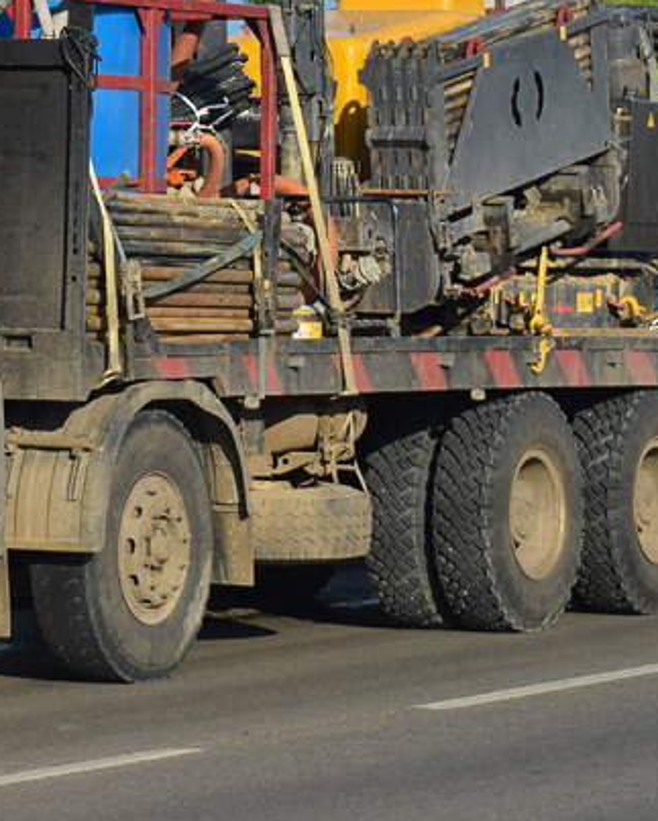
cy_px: 75
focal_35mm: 201
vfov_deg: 9.6
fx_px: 4887
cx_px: -126
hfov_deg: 7.6
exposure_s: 1/1000
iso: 200
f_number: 6.3
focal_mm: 48
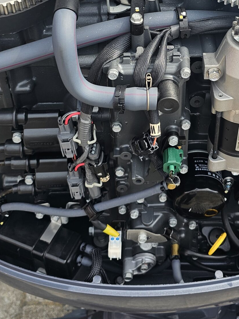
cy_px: 34
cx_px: 176
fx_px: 488
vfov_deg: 34.2
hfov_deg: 27.2
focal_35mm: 53
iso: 16
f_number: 1.7
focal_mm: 6.3
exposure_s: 1/250
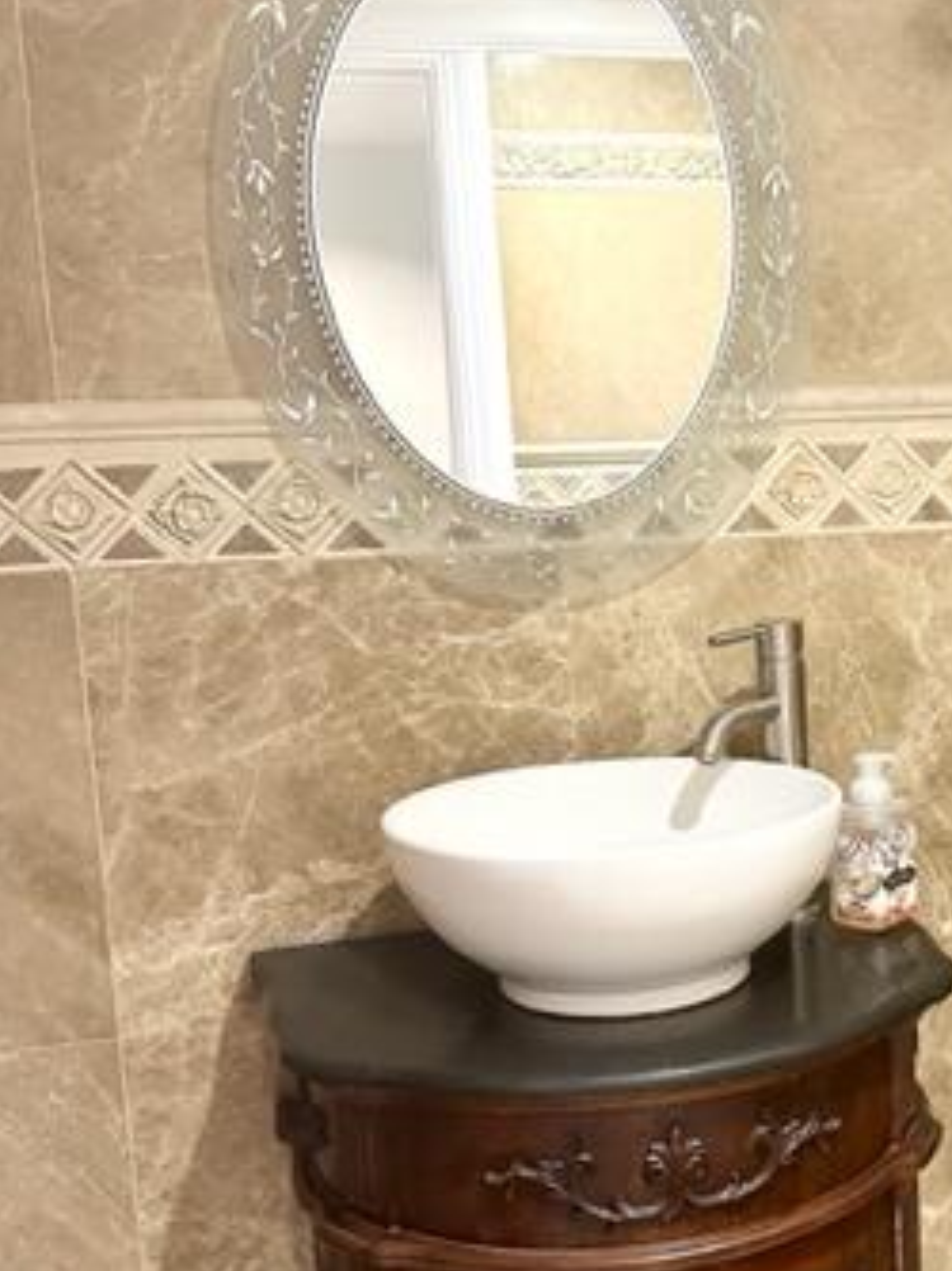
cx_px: 811
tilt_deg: -9.6
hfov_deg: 30.4
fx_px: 1689
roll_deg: +2.3
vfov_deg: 41.2
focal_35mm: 46
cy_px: 708
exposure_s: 1/60
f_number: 1.78
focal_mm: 6.86
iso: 500
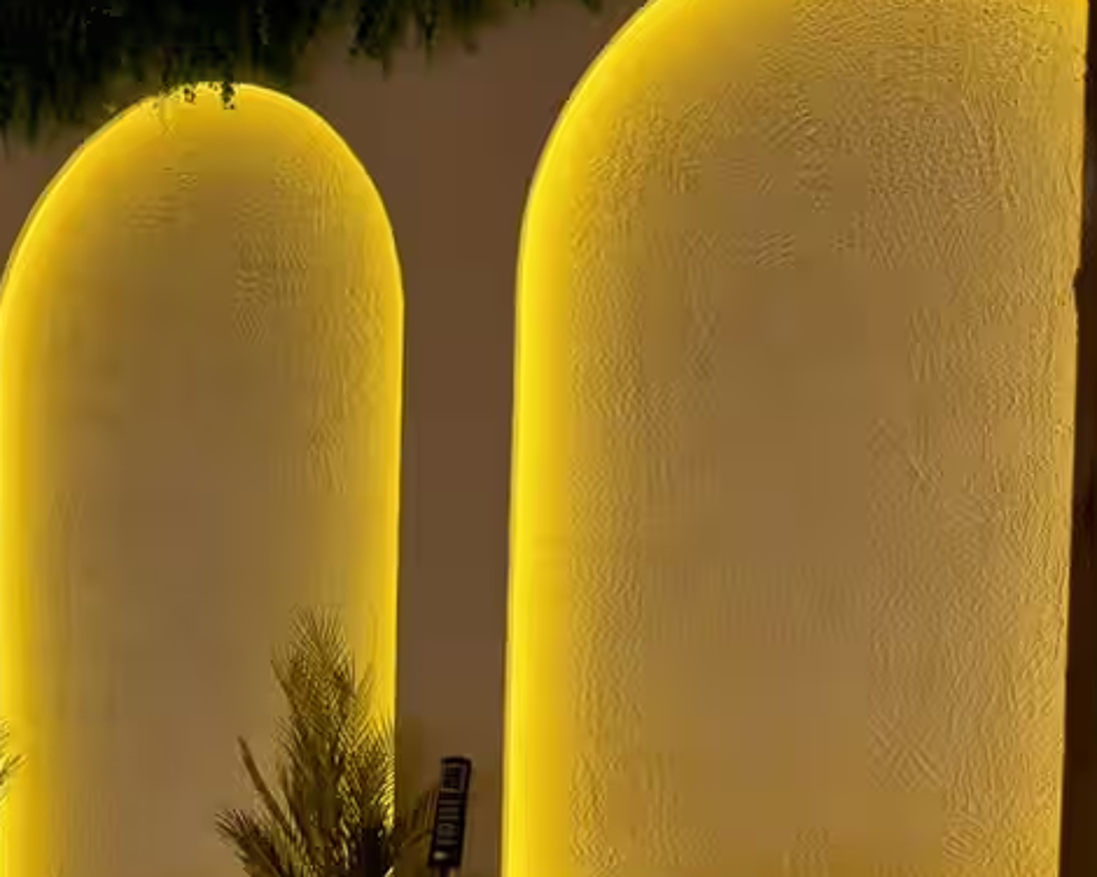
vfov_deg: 28.5
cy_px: 791
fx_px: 1656
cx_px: 47
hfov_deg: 34.0
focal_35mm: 51
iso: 250
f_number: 1.78
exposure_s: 1/100
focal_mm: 6.76
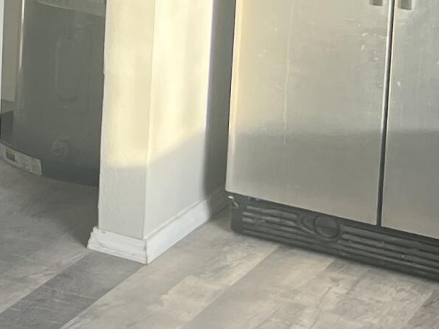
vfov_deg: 10.7
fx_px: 1674
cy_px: -217
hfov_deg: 13.3
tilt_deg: -6.6
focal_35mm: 132
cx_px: -374
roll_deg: -1.5
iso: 50
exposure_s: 1/147
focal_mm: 5.7
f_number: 1.5
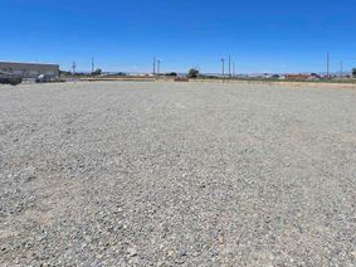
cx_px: 242
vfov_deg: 55.9
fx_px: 236
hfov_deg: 71.4
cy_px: 66
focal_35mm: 23
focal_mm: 2.2
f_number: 2.2
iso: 50
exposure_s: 1/3372
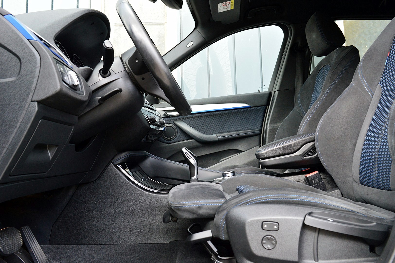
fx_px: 329
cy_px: 132
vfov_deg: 43.5
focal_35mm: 30
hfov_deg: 62.0
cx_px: 198
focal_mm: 20
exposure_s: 1/60
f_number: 8
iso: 800
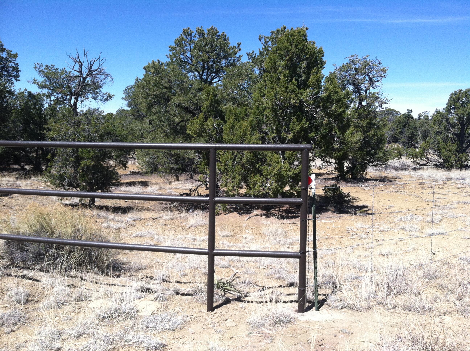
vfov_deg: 40.6
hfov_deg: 52.7
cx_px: 235
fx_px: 475
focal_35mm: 35
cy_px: 176
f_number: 2.8
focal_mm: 3.85
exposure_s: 1/968
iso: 80
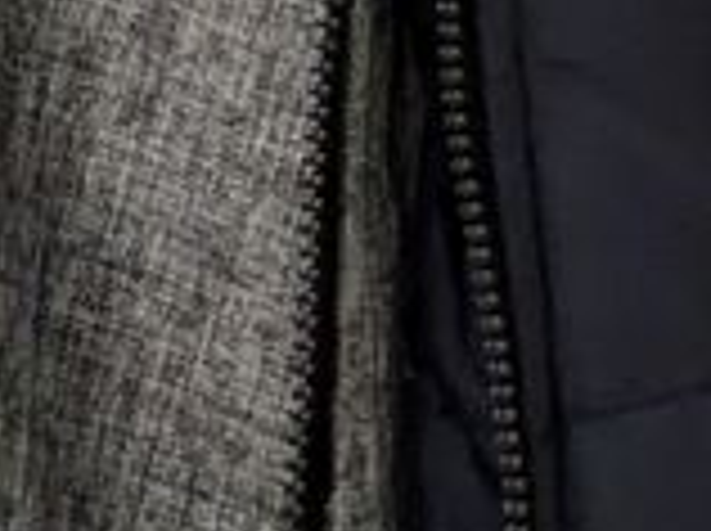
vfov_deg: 7.5
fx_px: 3281
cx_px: 752
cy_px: -1305
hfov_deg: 12.2
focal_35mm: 160
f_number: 2.2
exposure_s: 1/120
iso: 77
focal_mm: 2.74
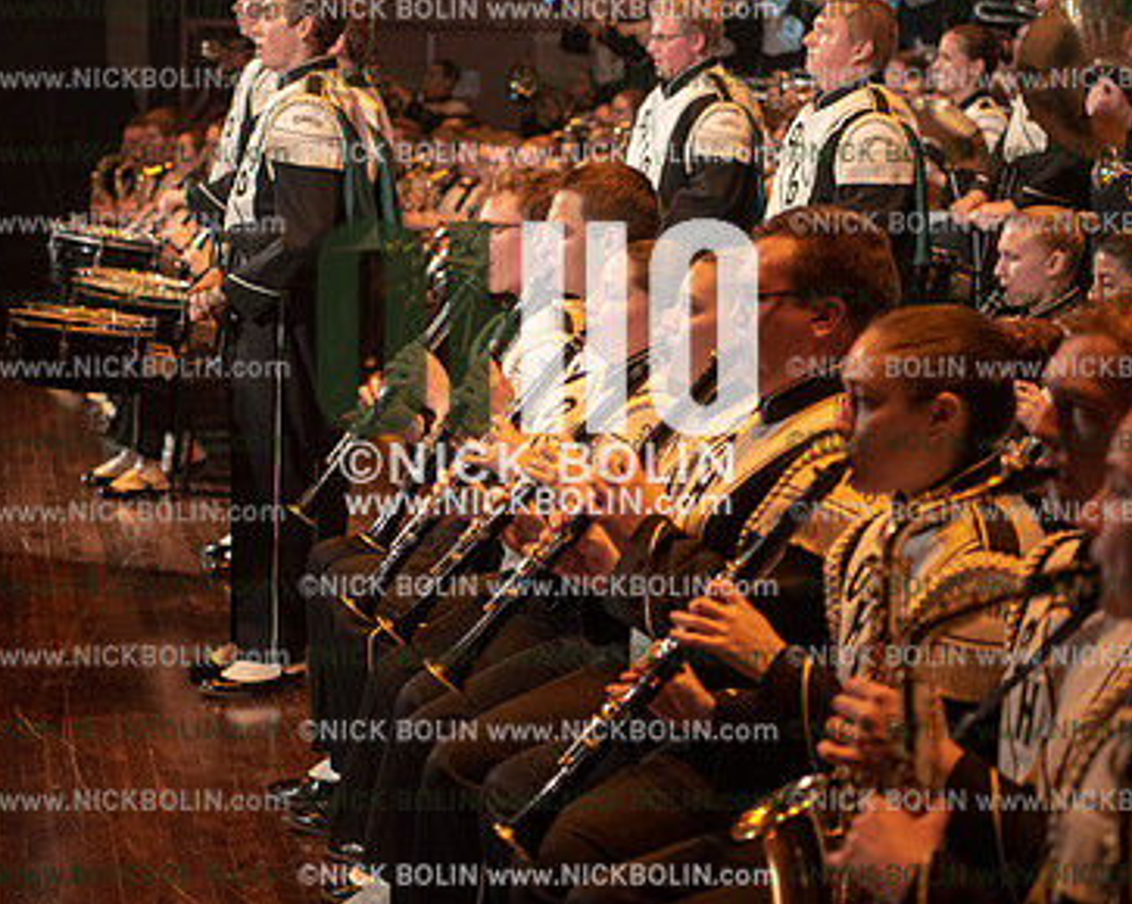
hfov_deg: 21.3
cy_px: 369
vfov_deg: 17.1
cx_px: 536
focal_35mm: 90
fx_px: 3014
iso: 2000
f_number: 2.8
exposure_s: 1/200
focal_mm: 60
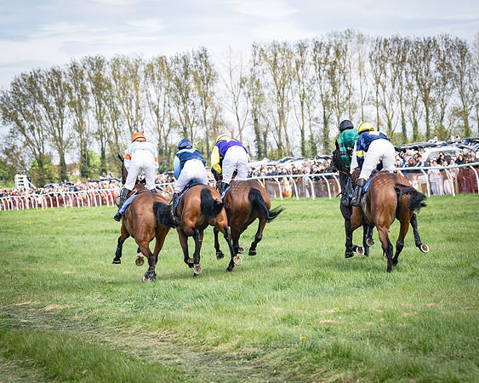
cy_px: 183
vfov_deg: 11.2
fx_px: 1959
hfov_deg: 13.9
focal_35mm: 138
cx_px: 236
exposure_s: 1/1600
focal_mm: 110
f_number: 5
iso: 400
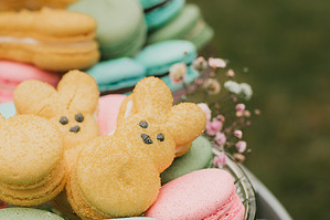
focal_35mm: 97
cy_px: 122
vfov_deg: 14.1
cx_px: 121
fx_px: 889
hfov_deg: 21.0
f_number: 3.5
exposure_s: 1/500
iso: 100
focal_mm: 50
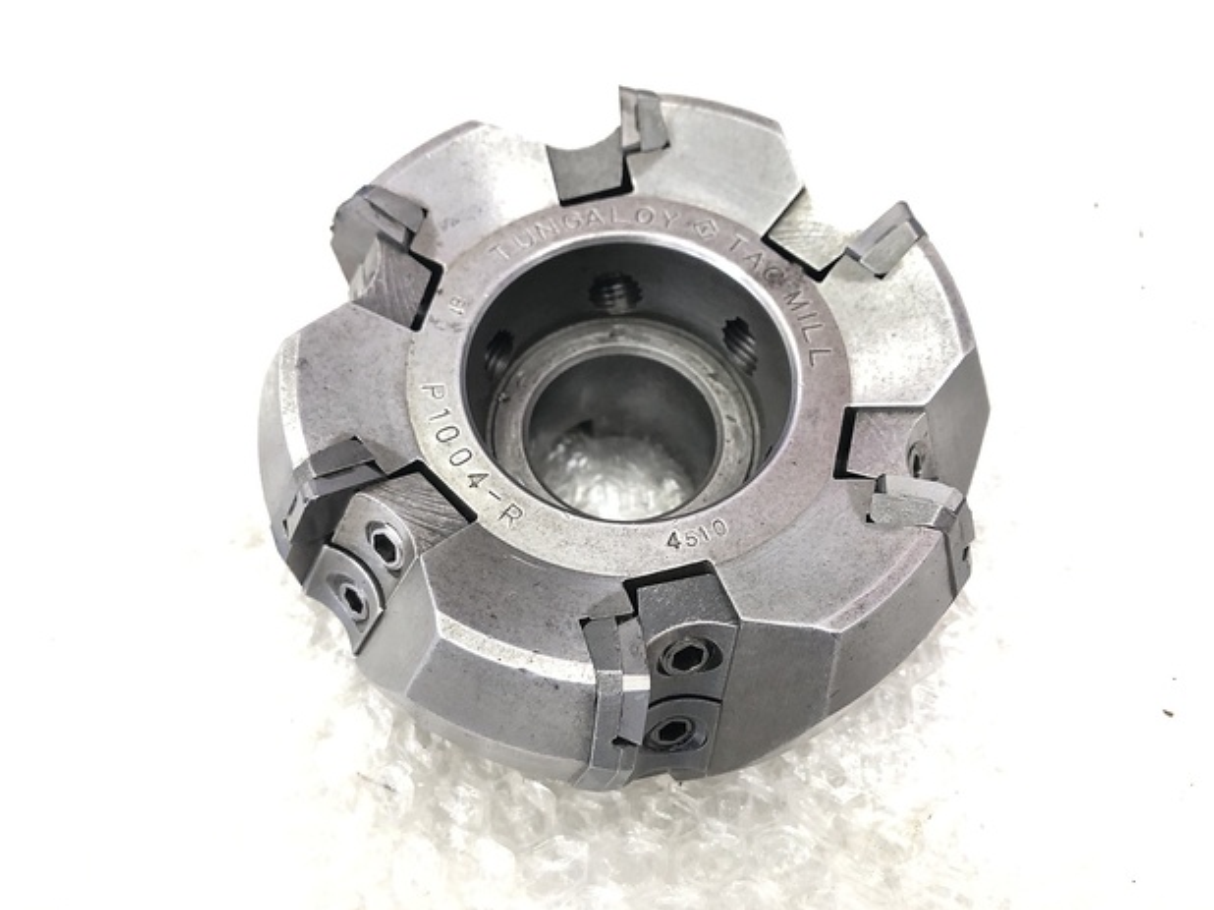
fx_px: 1017
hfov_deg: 61.7
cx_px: 589
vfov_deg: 48.2
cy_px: 442
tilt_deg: -65.7
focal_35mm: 29
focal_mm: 3.99
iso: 50
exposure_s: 1/15
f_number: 1.8
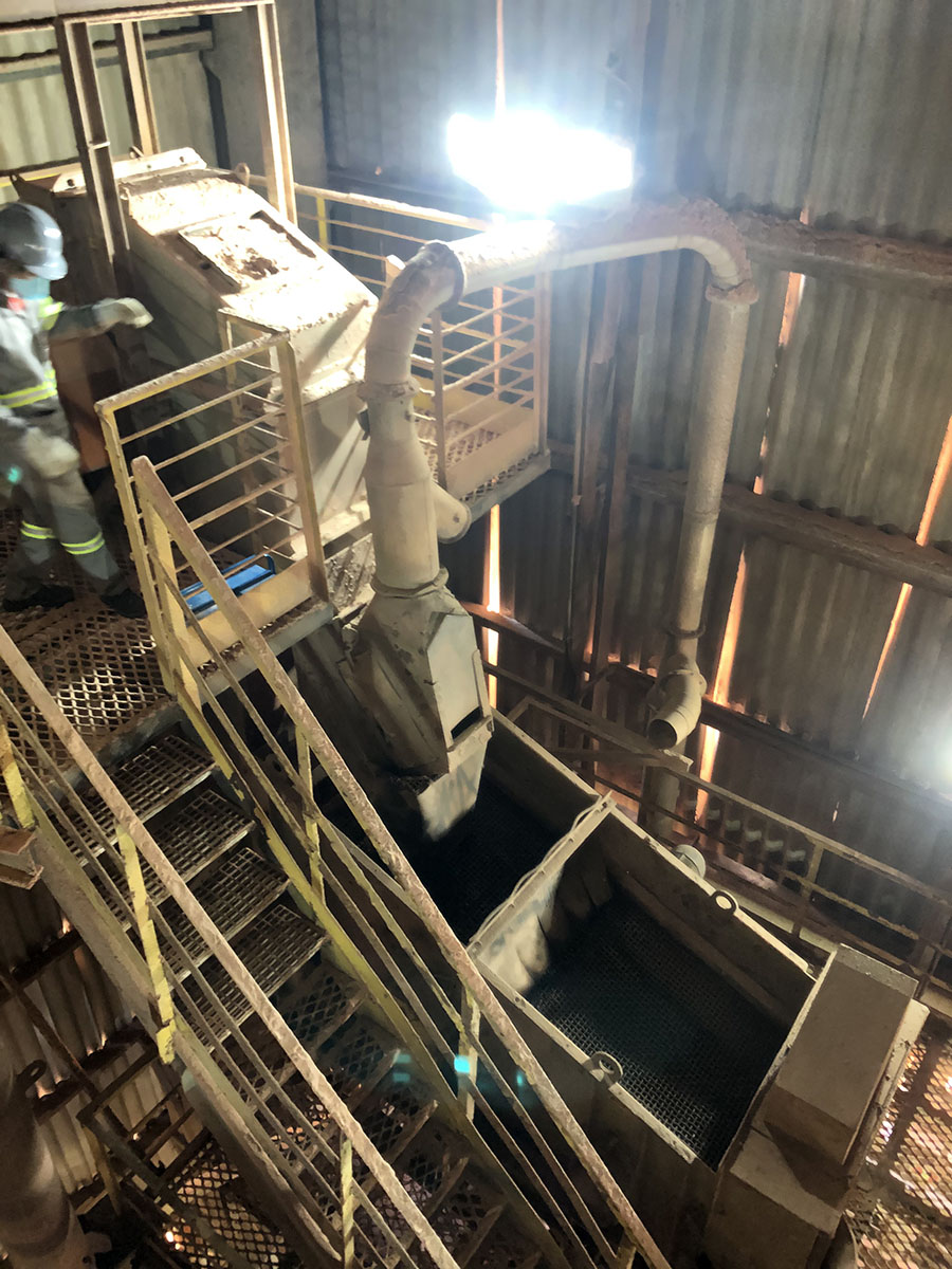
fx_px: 1027
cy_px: 634
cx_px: 476
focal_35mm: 28
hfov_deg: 49.7
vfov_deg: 63.4
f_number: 1.8
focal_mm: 3.99
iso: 800
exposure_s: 1/15
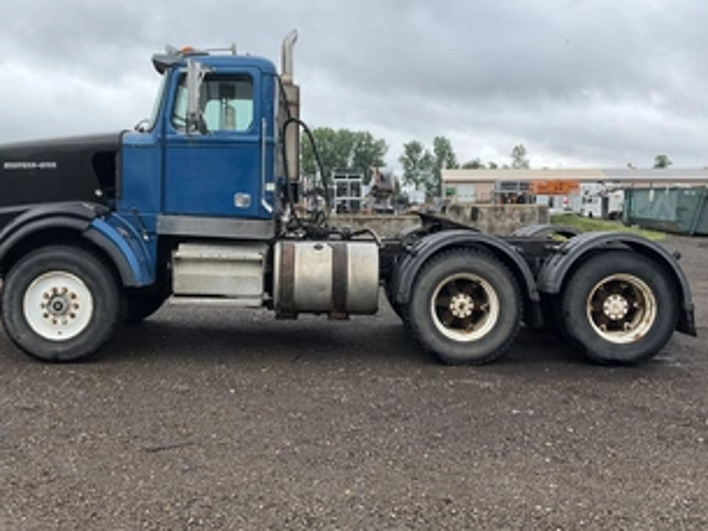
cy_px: 232
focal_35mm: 38
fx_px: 778
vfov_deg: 37.7
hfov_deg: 48.9
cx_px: 327
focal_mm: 3
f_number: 1.8
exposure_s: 1/620
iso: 25
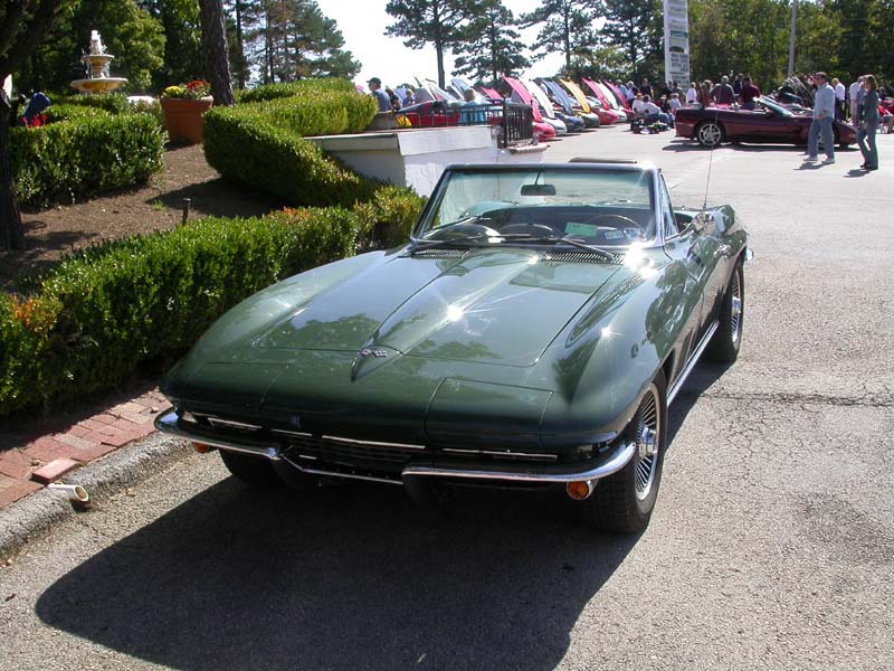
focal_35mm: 38
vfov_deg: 37.7
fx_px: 981
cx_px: 447
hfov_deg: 49.0
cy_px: 336
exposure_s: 1/225
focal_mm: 7.85
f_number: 6.7
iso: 100
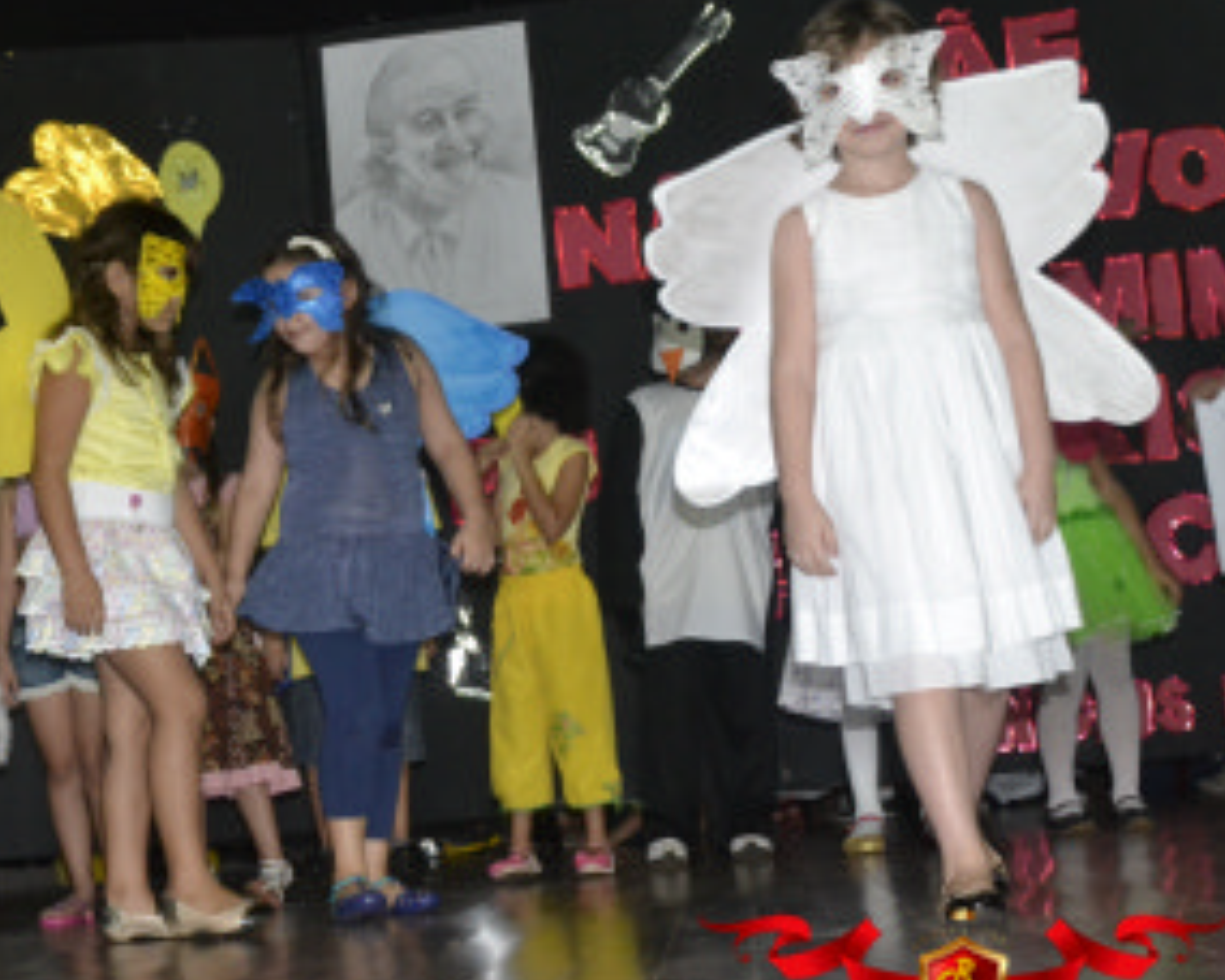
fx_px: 2864
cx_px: 228
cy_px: 488
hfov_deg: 23.7
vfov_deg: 19.4
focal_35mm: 79
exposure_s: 1/60
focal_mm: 32
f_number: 4.2
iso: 3200
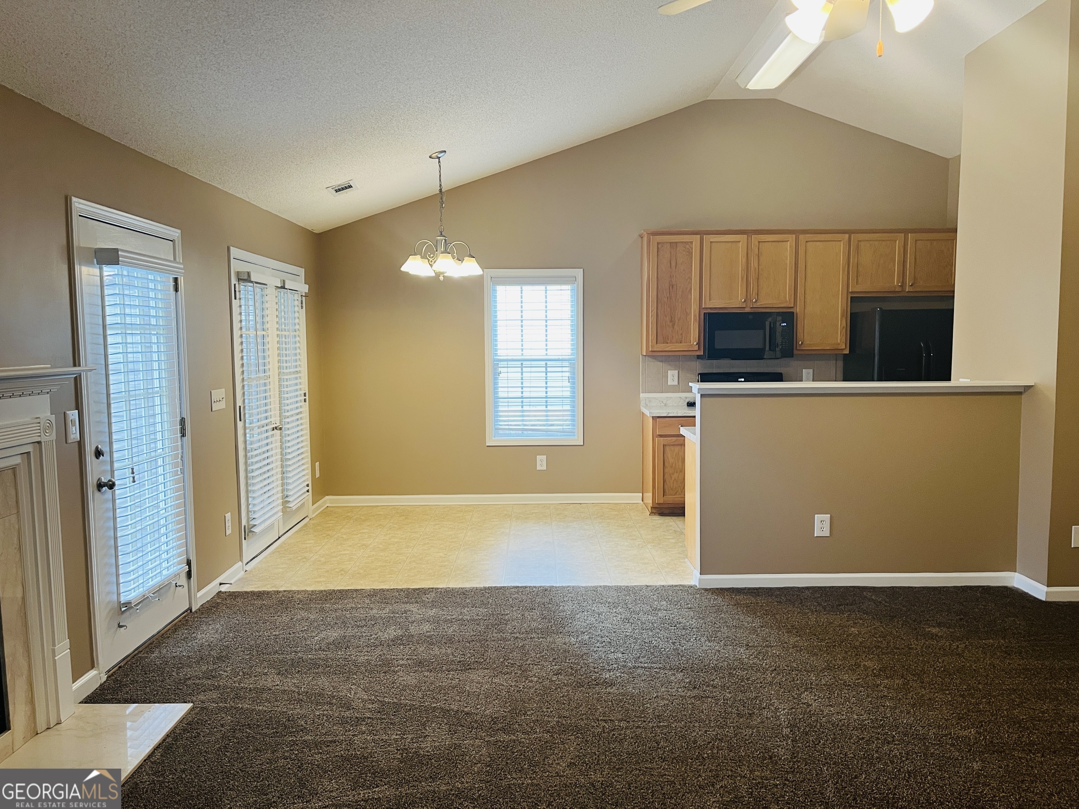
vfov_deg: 53.1
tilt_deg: -5.0
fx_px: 810
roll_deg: +0.5
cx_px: 540
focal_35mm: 26
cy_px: 404
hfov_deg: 67.3
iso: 80
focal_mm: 5.1
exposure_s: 1/60
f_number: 1.6
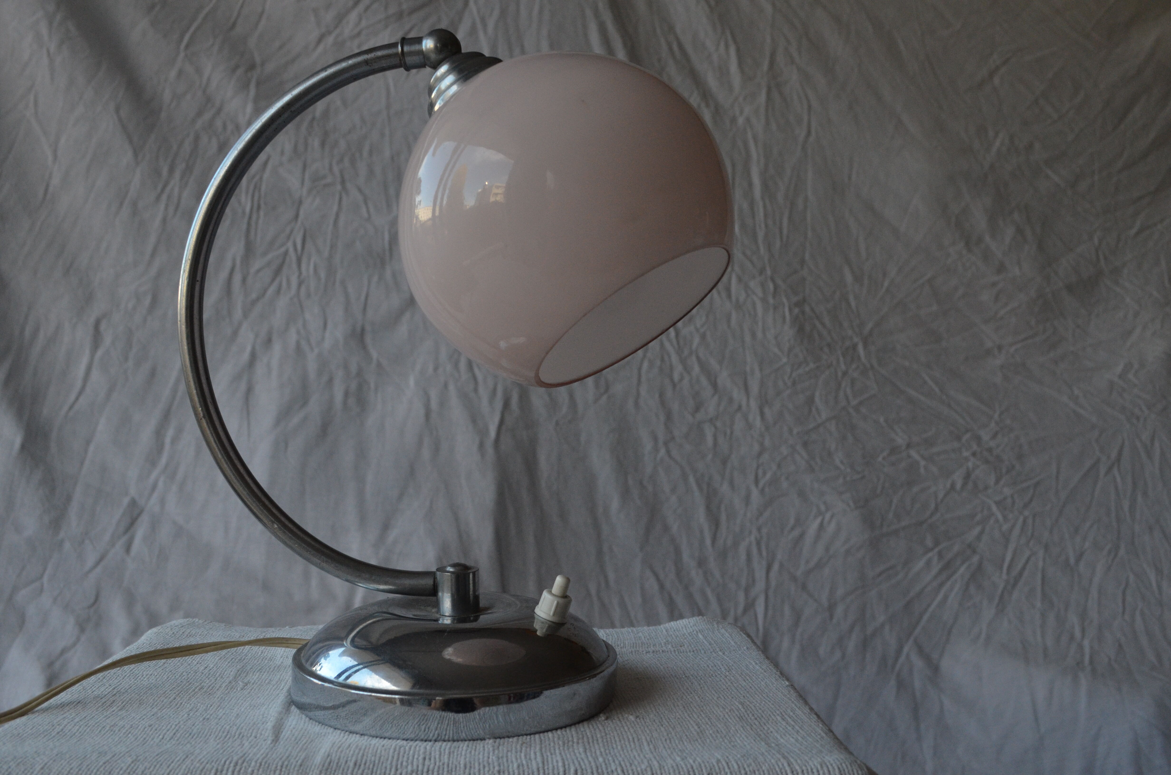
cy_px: 388
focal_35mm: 33
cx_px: 586
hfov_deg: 57.3
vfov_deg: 39.8
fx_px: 1071
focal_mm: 22
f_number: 8
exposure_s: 1/250
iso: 1000
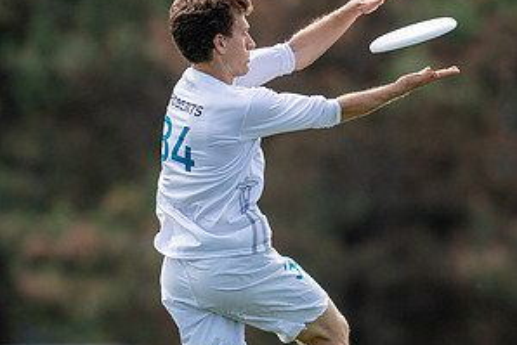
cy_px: 226
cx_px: 245
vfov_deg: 1.1
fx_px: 18002
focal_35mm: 1253
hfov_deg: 1.6
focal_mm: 300
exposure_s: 1/3200
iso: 220
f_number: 2.8
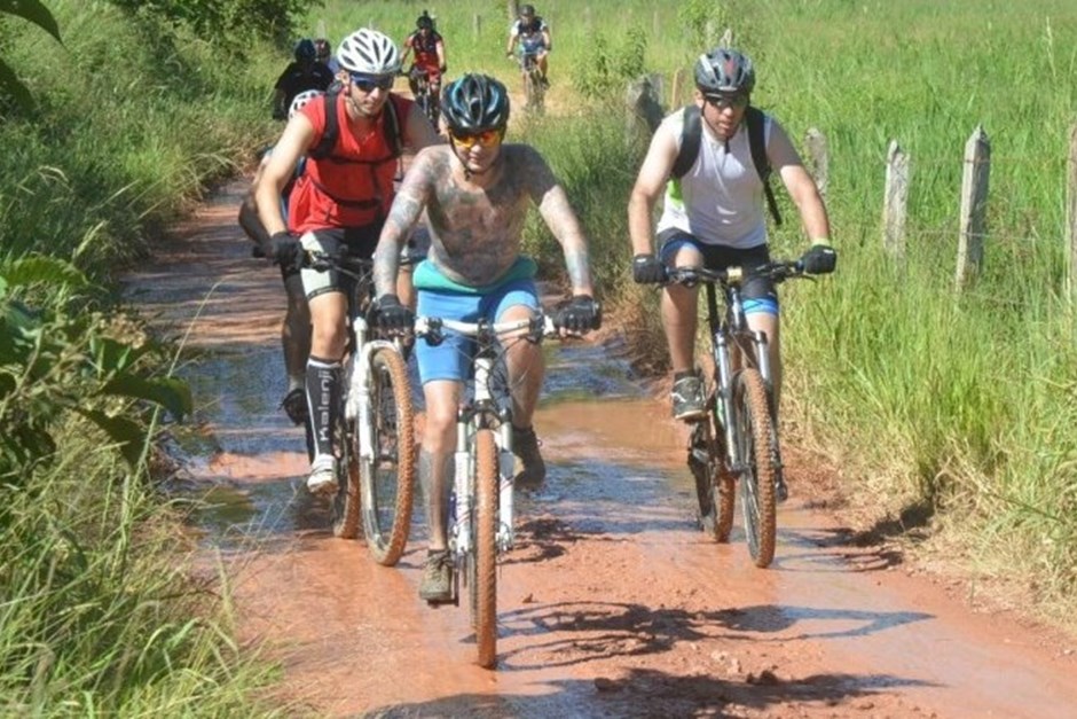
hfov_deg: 19.5
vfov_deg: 13.0
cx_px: 538
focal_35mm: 105
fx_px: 3142
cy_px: 360
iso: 2000
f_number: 11
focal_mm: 70
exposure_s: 1/2000
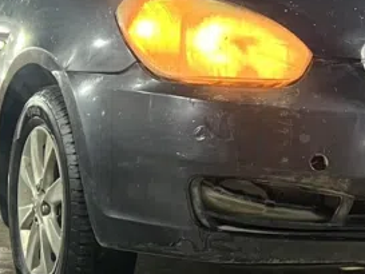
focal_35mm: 61
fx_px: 643
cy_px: 82
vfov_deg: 23.9
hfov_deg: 31.4
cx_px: 246
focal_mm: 5.7
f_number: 1.5
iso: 320
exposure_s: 1/50
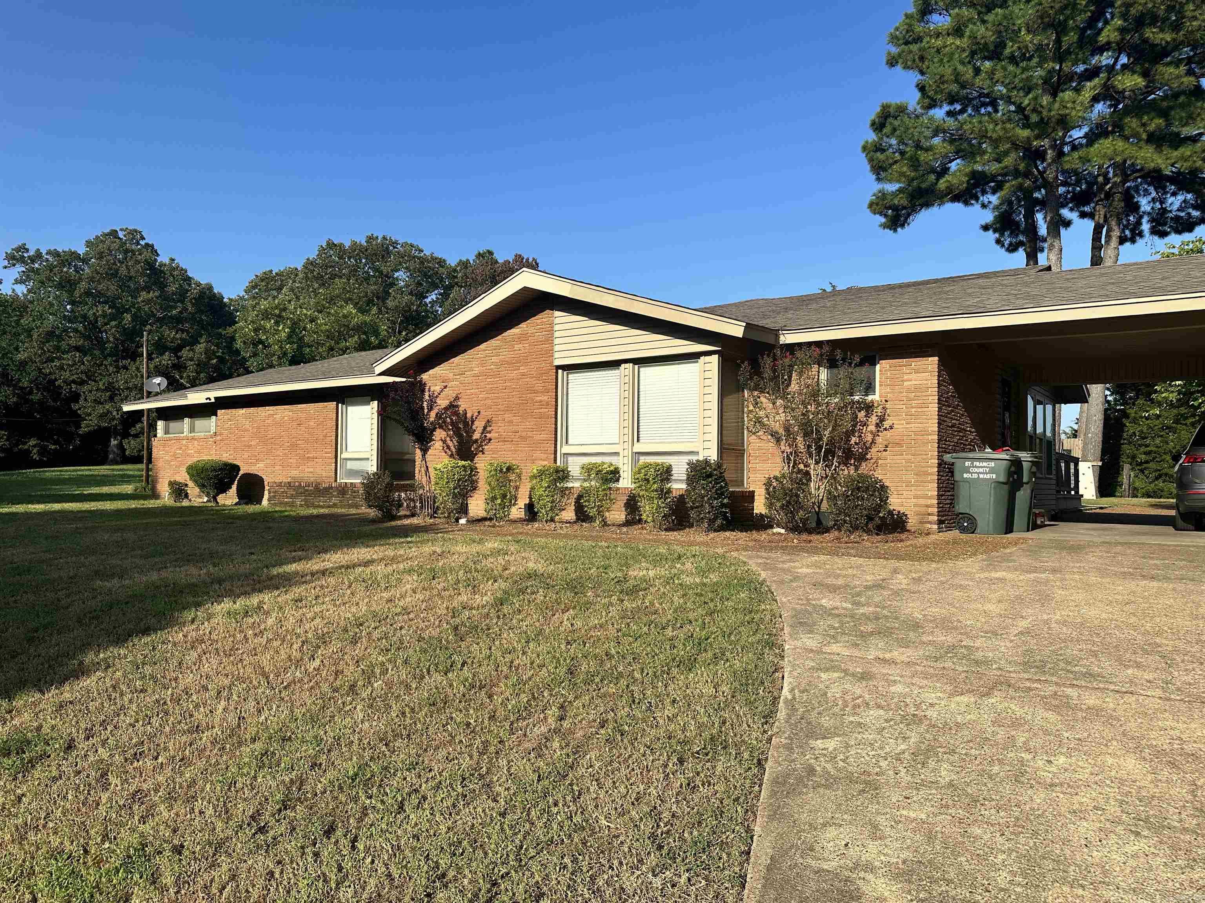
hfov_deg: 71.6
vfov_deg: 56.8
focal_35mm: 24
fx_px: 835
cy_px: 452
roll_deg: -0.5
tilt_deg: +1.6
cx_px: 602
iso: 80
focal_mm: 6.86
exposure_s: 1/4016
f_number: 1.78
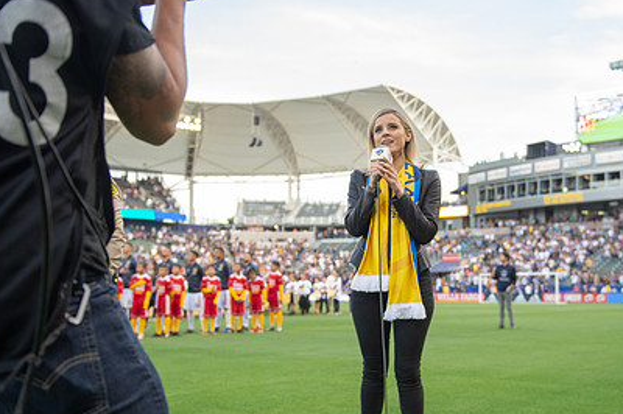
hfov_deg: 43.3
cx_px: 383
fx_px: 778
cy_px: 256
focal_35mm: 45
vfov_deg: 29.7
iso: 400
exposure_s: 1/500
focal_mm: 31
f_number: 2.8
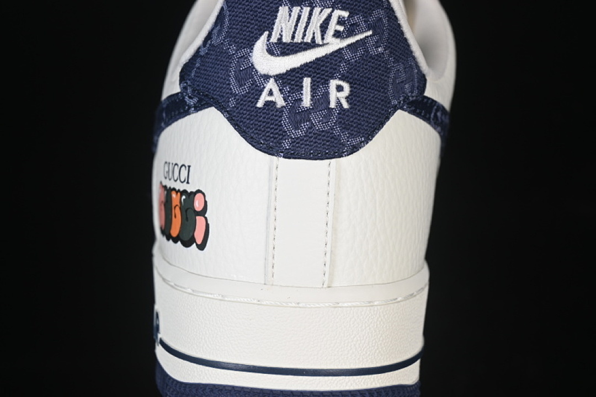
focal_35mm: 75
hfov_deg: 27.0
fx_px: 1242
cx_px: 298
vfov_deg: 18.2
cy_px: 198
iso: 160
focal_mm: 50
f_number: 7.1
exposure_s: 1/80
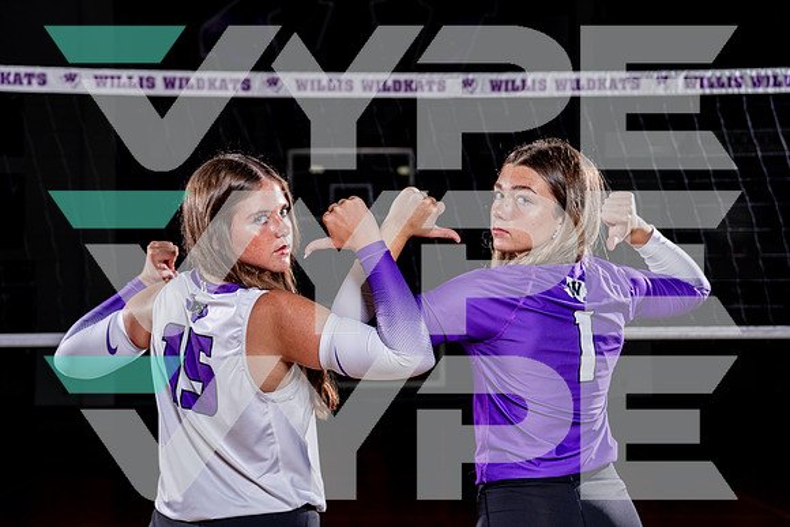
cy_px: 264
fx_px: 1203
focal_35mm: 55
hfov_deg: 36.4
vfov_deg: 24.7
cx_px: 395
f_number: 4
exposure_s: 1/250
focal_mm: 54
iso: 100
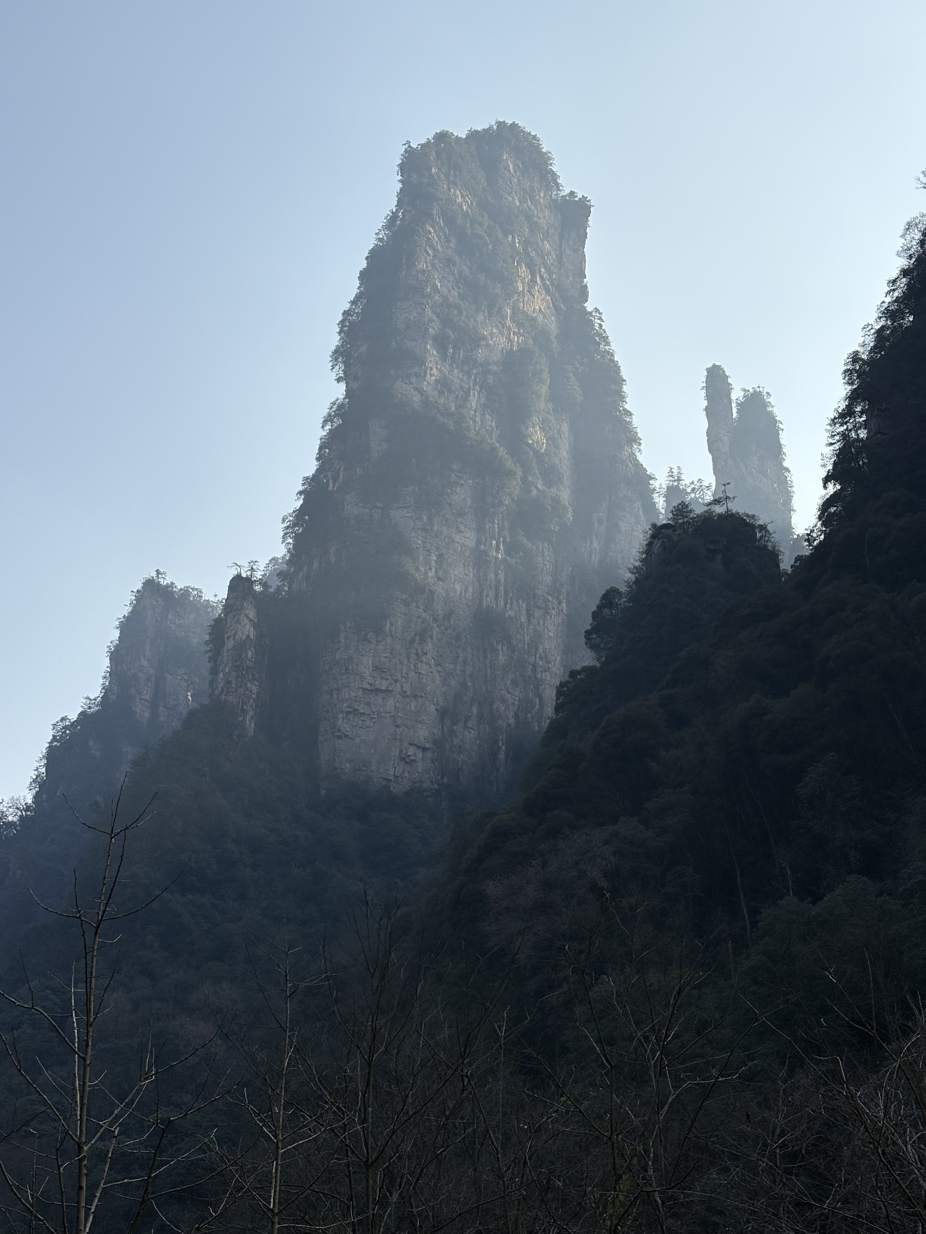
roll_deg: +0.9
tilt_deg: +23.6
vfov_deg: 36.8
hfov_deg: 28.0
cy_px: 617
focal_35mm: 52
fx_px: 1855
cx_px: 463
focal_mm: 5.96
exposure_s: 1/3279
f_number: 1.6
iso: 32
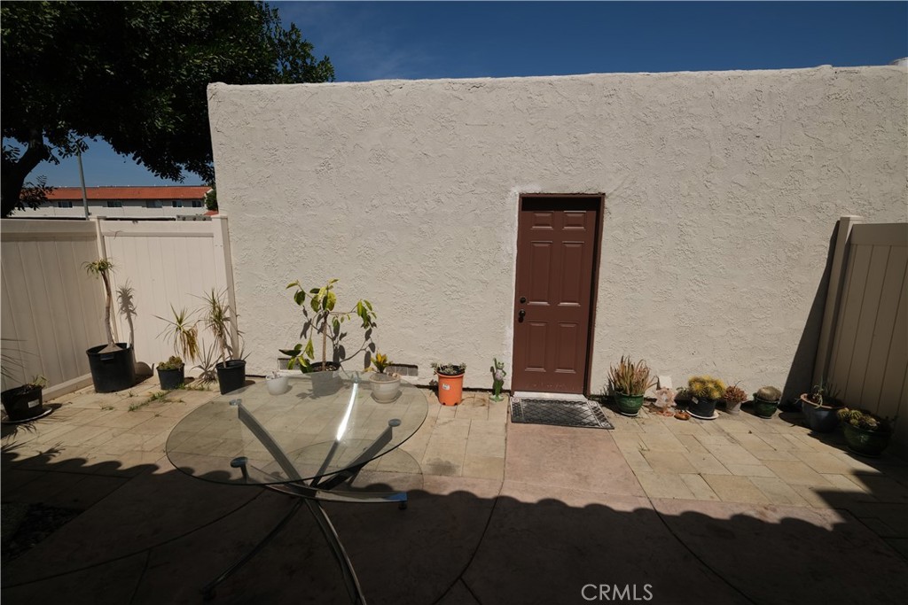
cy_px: 302
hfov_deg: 100.4
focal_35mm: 15
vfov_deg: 77.3
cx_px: 454
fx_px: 378
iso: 160
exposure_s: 1/1250
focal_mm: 10
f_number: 6.4
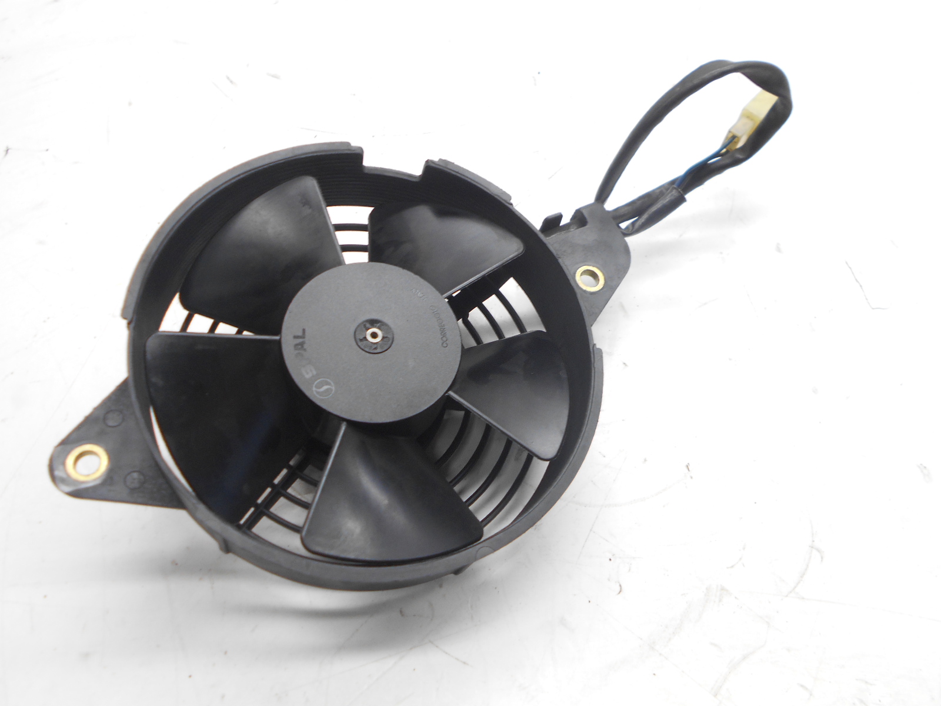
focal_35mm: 30
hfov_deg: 60.0
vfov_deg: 46.8
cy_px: 353
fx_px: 816
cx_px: 470
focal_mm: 5.1
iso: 100
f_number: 3.4
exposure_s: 1/30
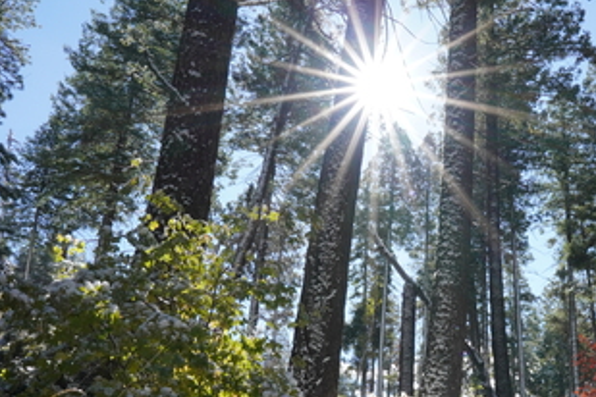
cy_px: 294
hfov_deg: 48.7
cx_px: 447
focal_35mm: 38
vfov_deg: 34.4
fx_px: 629
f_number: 16
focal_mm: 14
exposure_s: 1/160
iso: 500
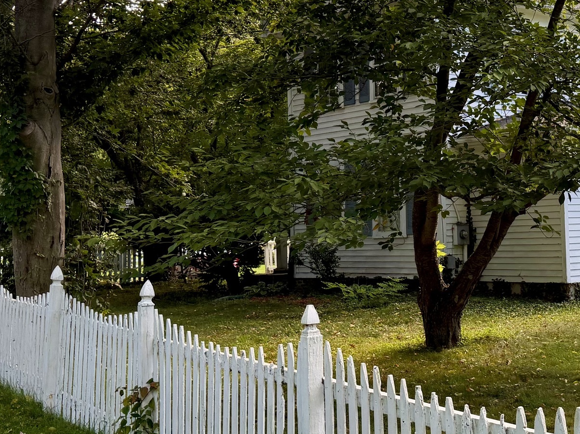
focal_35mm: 61
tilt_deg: +3.0
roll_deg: +1.2
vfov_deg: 24.0
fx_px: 1022
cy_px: 194
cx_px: 500
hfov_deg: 30.6
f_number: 1.78
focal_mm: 6.76
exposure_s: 1/494
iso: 100
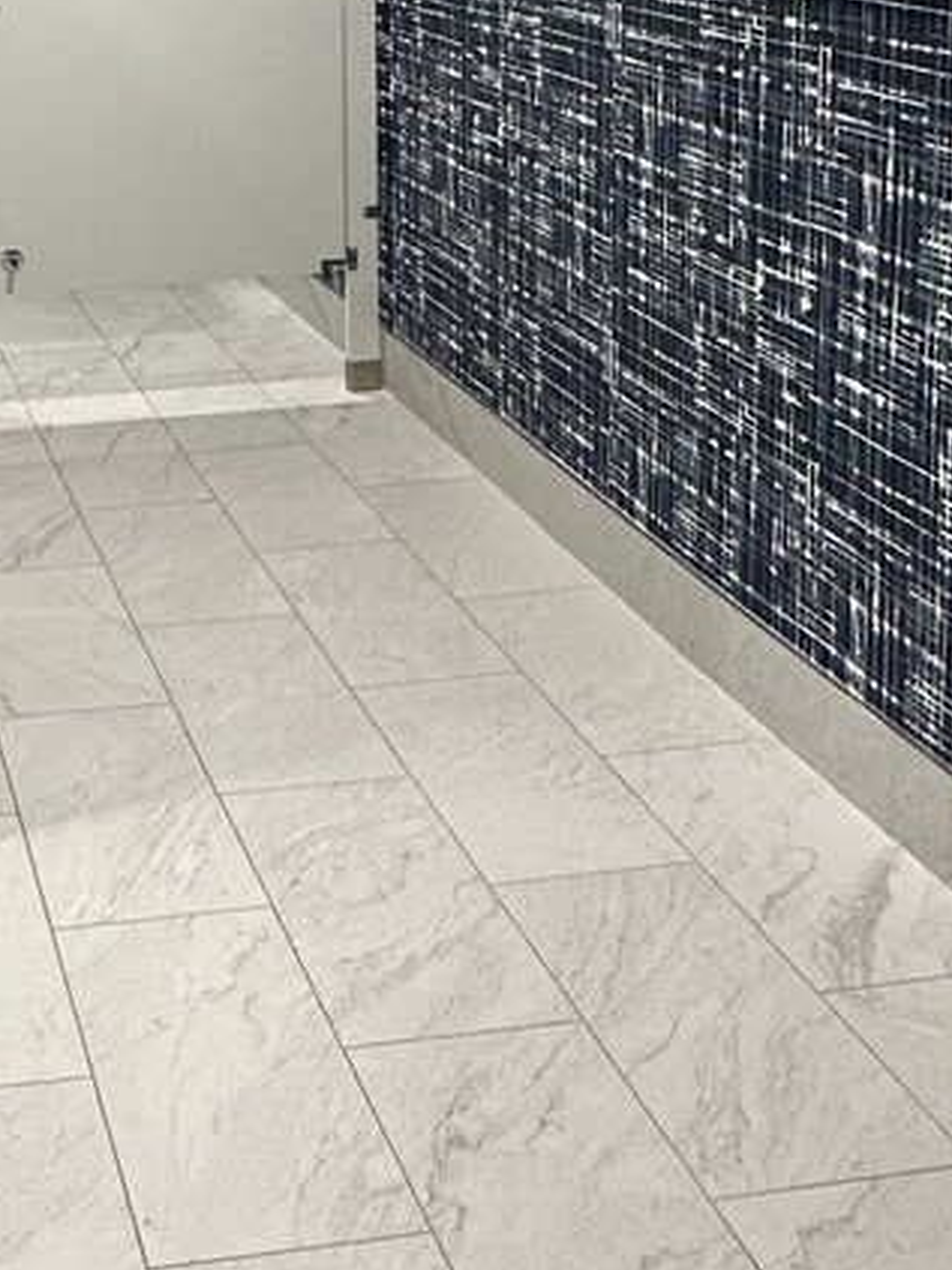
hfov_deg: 26.1
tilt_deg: -8.0
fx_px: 1944
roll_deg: +3.0
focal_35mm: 53
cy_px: 54
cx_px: -3
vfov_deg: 33.6
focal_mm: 2.22
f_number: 2.2
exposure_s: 1/120
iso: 200
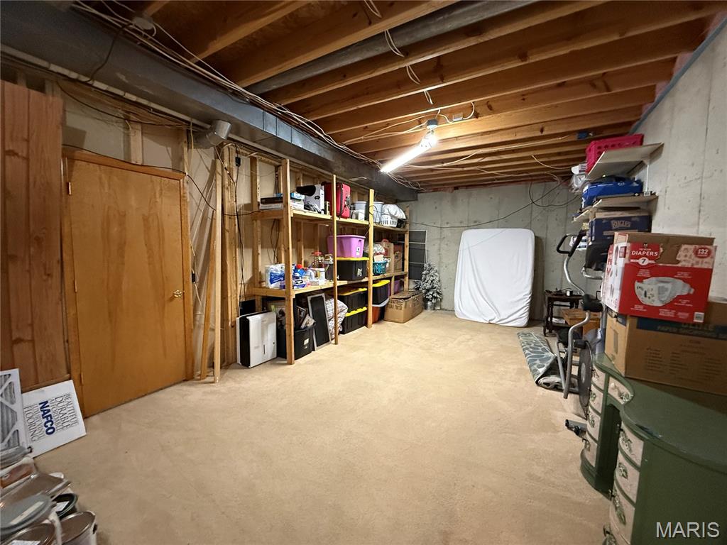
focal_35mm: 14
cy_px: 272
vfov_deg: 85.7
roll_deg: -0.6
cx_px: 364
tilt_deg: -4.5
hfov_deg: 102.1
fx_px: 294
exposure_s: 1/60
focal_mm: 2.22
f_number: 2.2
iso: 800
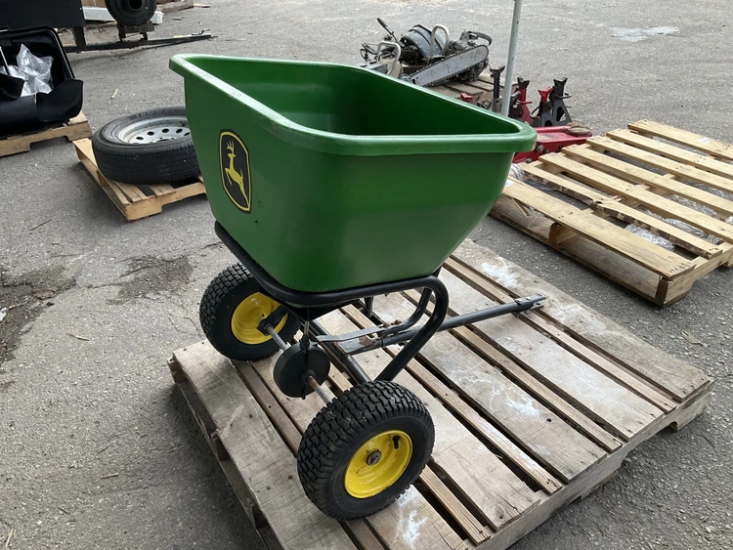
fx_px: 614
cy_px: 275
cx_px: 366
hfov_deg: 61.6
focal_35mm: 29
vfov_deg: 48.3
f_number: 1.8
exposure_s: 1/342
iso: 25
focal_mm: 3
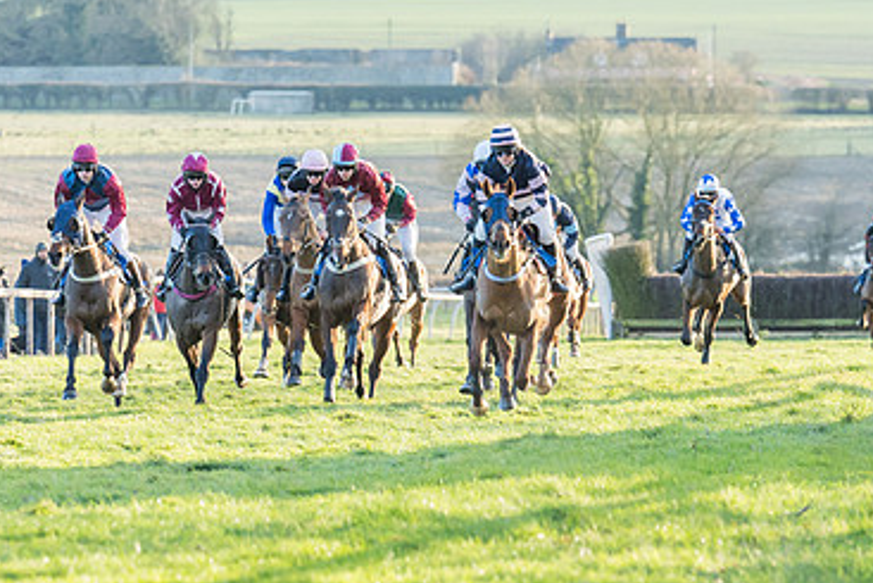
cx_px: 350
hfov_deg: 4.3
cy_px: 259
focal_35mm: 483
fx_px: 11717
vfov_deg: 2.8
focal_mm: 200
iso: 800
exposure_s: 1/500
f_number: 4
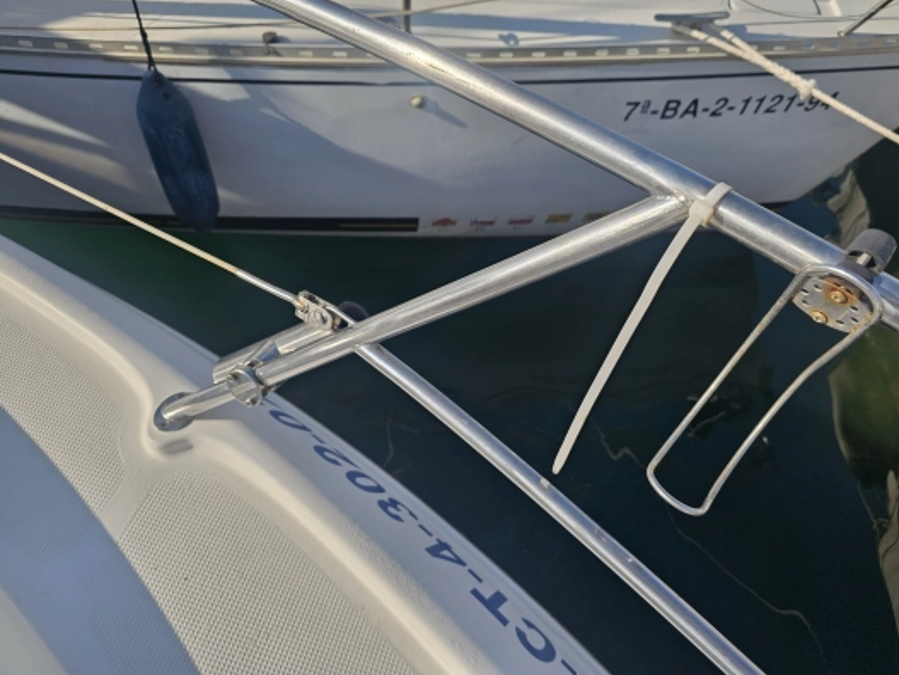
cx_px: 457
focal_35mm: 24
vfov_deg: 56.9
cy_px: 335
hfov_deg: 71.6
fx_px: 624
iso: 10
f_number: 1.7
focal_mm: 6.3
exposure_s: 1/799
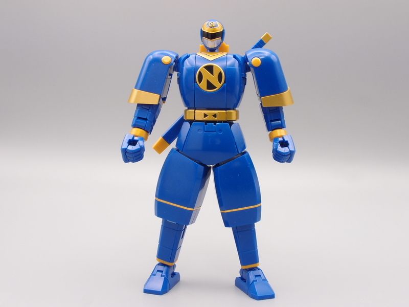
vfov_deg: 31.5
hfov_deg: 41.2
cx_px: 204
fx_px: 544
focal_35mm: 46
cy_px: 154
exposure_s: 1/6
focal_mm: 9.87
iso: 100
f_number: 8
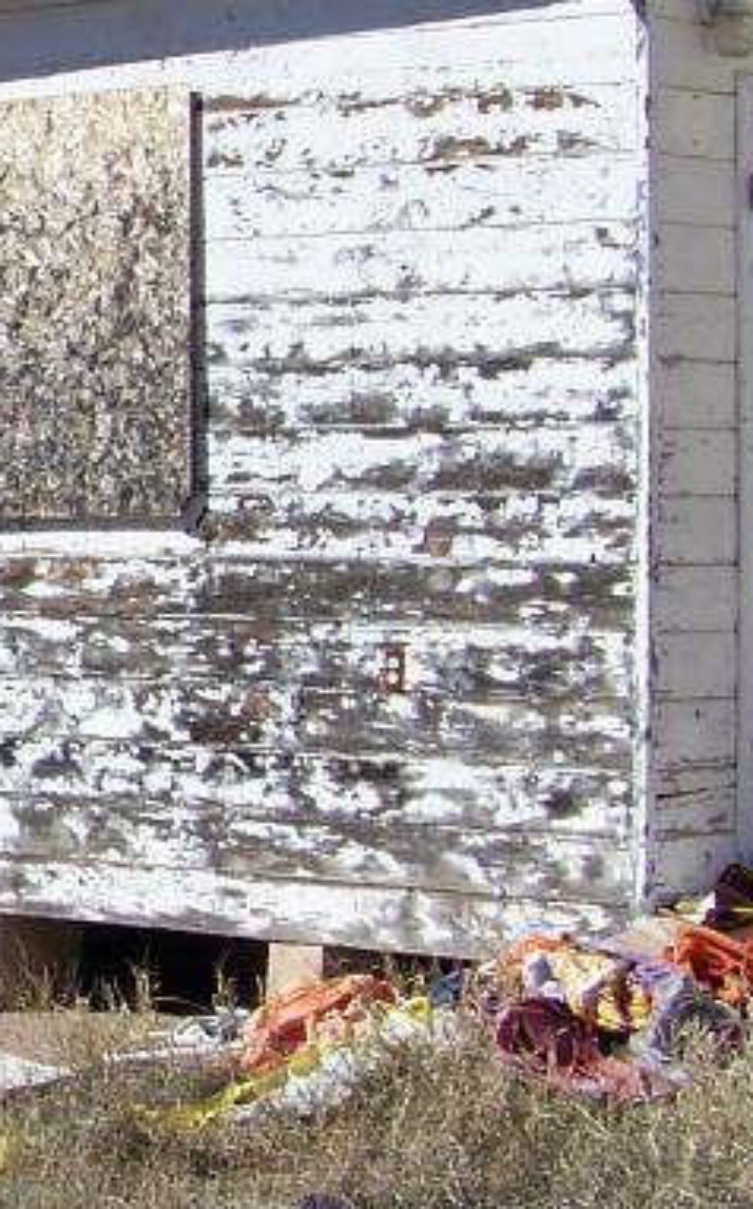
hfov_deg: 9.8
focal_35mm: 128
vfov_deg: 16.2
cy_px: 304
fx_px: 4212
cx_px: -522
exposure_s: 1/640
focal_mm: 5.85
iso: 64
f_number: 4
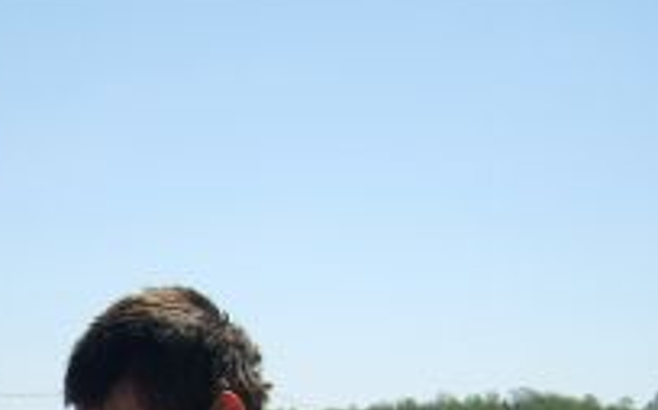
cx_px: 35
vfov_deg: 13.6
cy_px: 586
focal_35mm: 91
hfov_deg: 22.1
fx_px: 1630
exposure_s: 1/250
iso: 50
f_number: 7.1
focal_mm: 7.4
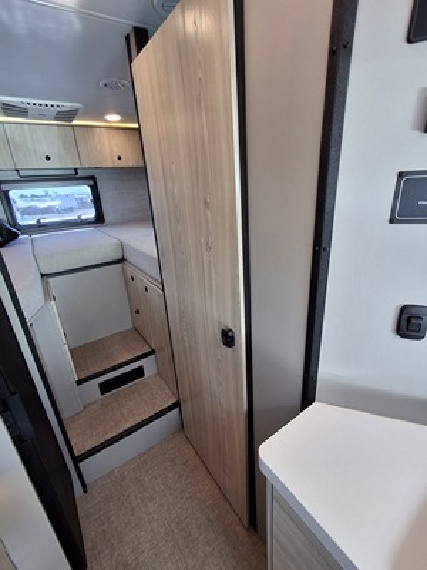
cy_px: 285
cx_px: 214
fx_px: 263
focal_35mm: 16
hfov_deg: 78.1
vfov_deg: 94.5
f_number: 2.2
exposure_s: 1/40
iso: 40
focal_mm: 1.64
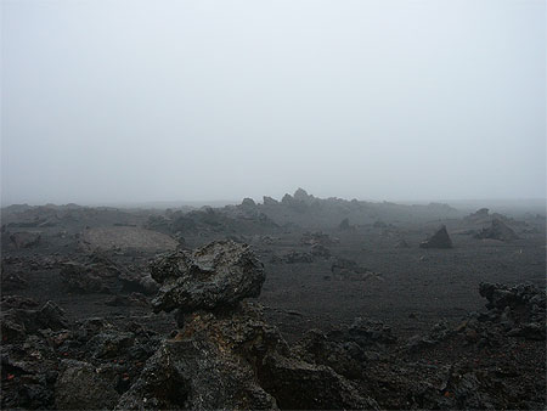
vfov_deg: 40.7
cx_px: 274
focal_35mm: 35
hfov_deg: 52.6
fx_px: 553
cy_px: 206
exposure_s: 1/400
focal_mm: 5.8
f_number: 8
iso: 100
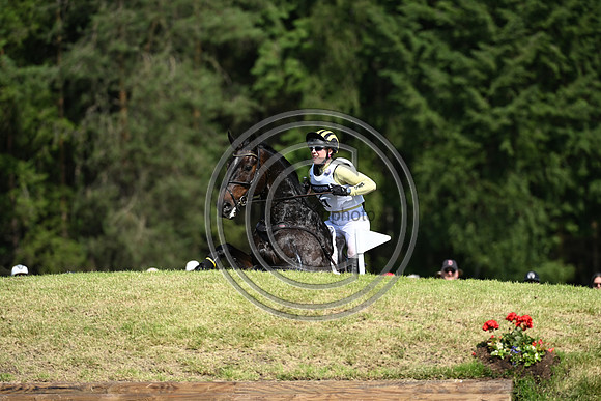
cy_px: 200
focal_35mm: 360
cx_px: 300
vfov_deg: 3.8
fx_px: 6011
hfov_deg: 5.7
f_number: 5.6
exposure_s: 1/1250
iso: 320
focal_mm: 360
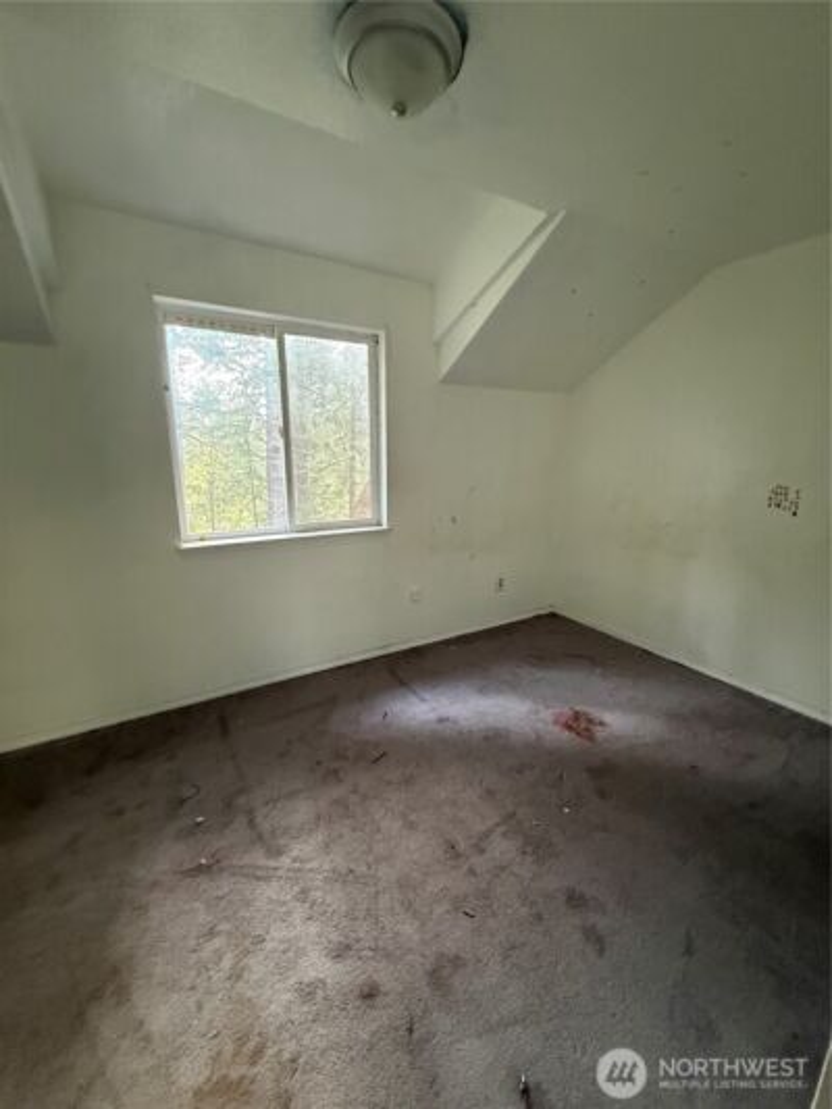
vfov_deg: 102.1
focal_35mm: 14
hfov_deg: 85.7
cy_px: 554
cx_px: 416
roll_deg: -0.8
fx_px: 448
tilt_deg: -12.4
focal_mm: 2.22
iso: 800
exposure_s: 1/60
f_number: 2.2
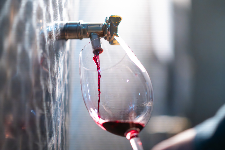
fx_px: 531
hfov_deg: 23.9
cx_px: 112
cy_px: 75
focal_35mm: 85
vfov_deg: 16.1
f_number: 1.8
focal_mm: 85
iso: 3200
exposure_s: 1/2000
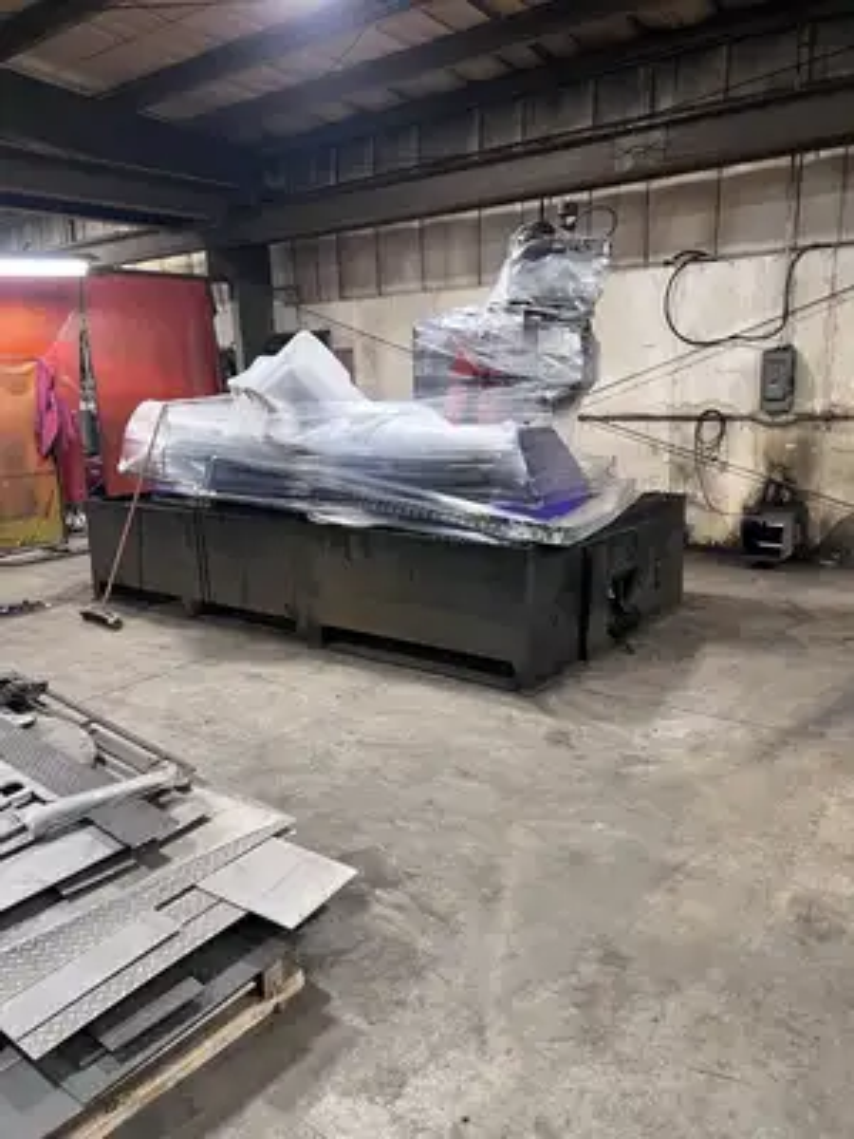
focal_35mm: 26
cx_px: 427
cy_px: 570
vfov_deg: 67.3
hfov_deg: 53.1
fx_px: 855
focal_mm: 5.7
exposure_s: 1/60
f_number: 1.5
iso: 320
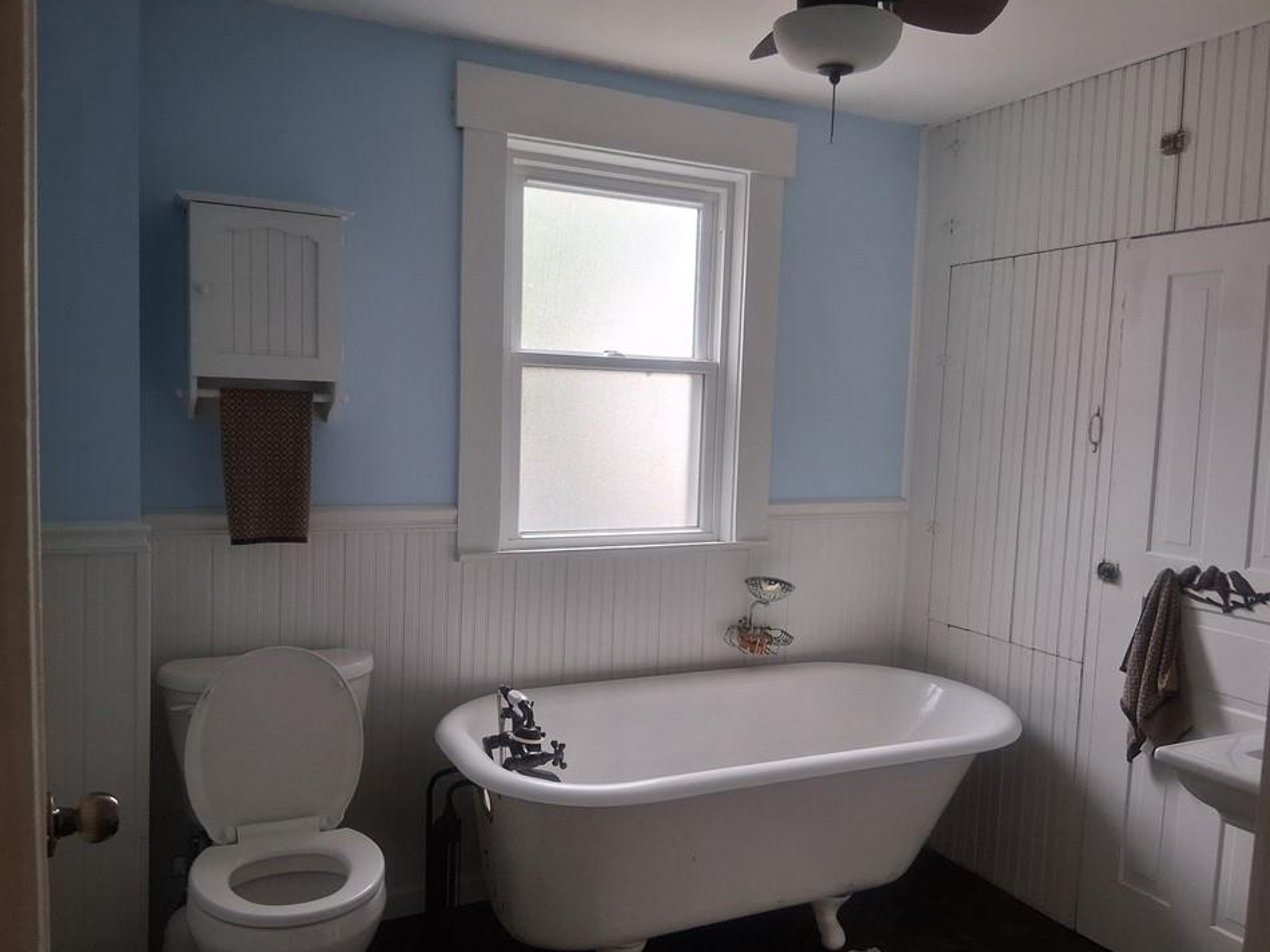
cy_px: 495
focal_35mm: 28
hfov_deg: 63.4
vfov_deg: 49.7
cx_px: 652
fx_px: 1027
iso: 160
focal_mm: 3.98
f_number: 1.8
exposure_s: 1/100
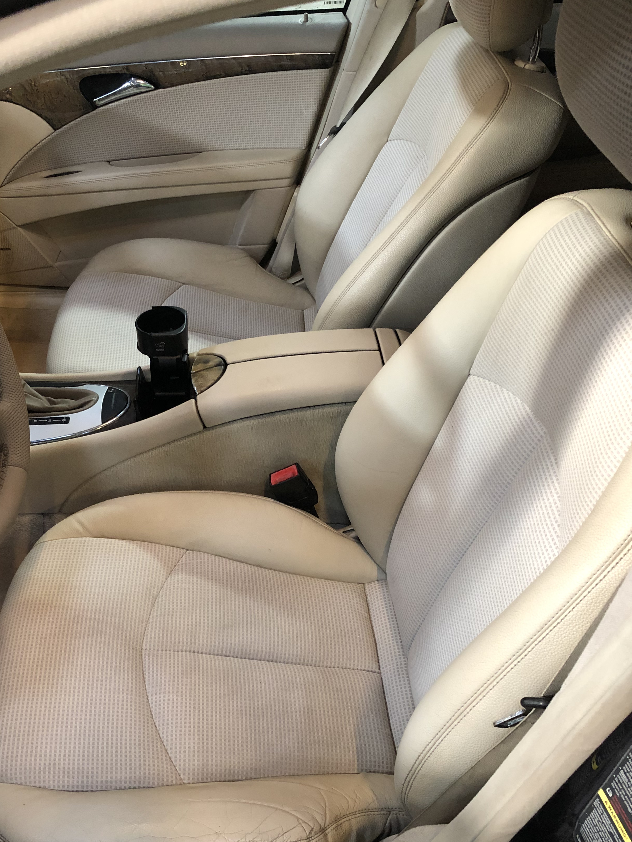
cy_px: 435
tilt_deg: -38.6
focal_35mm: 35
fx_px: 852
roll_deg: +1.6
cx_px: 239
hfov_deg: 40.4
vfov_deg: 52.6
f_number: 1.8
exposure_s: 1/17
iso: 100
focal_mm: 4
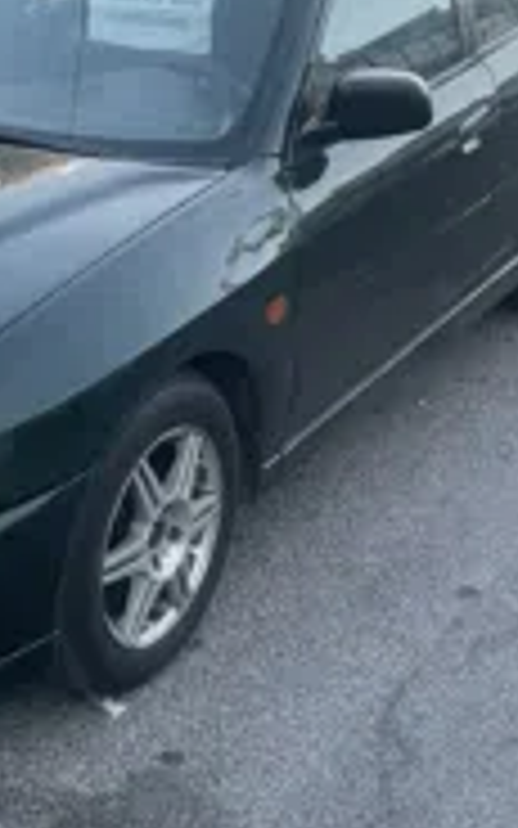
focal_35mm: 60
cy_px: 342
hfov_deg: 21.0
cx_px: 23
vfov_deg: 33.9
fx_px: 1355
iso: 125
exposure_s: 1/50
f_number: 1.6
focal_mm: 4.2
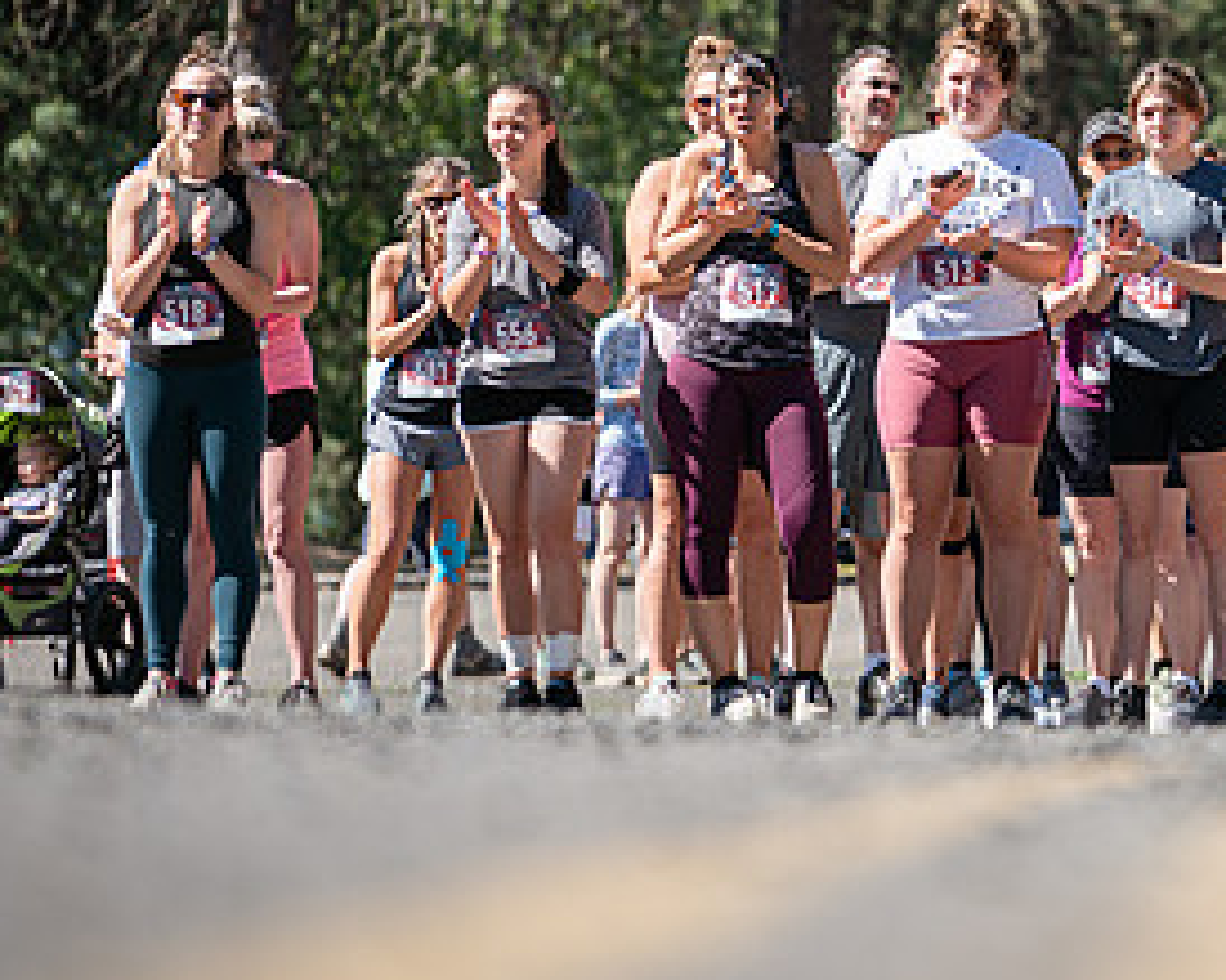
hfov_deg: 4.9
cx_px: 1119
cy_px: 280
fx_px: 14436
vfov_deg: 3.9
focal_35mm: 398
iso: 100
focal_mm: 200
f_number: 4
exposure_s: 1/500
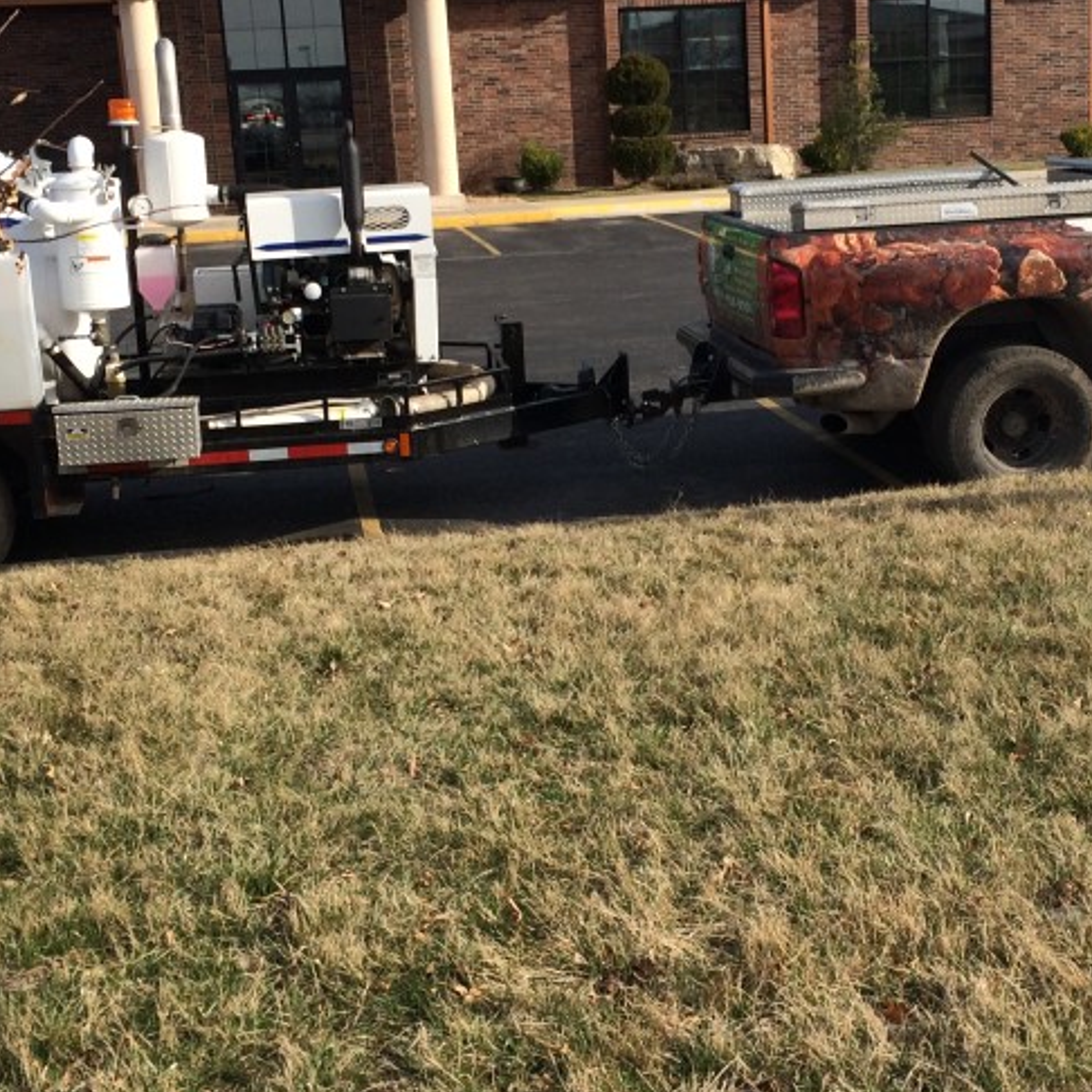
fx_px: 1927
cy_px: 501
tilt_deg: -8.1
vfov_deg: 31.6
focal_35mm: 54
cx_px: 643
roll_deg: +3.5
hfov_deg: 31.6
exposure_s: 1/1953
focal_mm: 4.15
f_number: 2.2
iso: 32
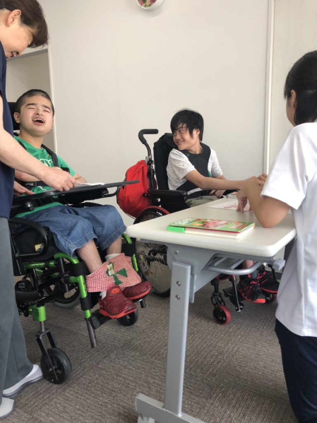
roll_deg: +0.0
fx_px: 342
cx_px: 158
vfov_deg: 63.4
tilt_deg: -10.2
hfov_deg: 49.7
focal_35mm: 28
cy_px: 212
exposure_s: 1/120
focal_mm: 3.99
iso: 50
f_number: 1.8
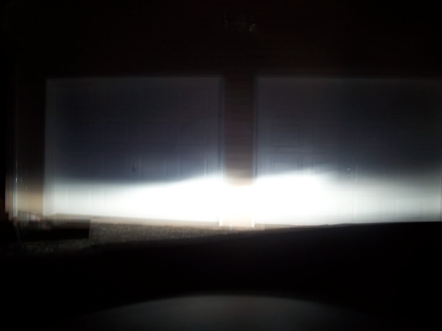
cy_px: 166
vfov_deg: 41.8
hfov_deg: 54.0
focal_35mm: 34
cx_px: 221
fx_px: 434
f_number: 2.7
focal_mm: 5.6
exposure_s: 1/2
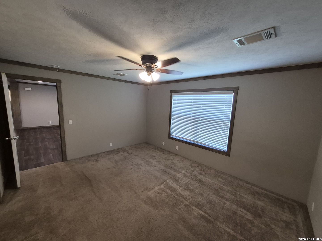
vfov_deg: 89.9
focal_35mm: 13
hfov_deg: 106.2
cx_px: 161
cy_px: 120
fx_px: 121
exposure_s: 1/60
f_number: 2.2
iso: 250
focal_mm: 1.74
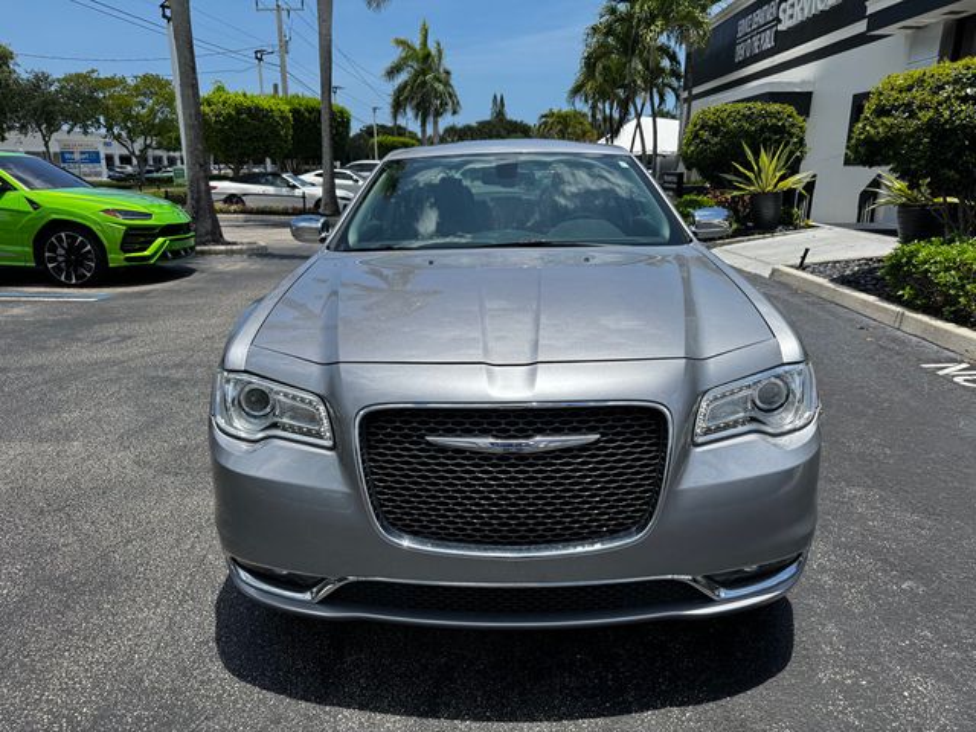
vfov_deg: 56.8
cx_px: 488
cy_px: 366
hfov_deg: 71.6
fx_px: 677
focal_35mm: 24
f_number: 1.78
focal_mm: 6.76
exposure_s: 1/3247
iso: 80
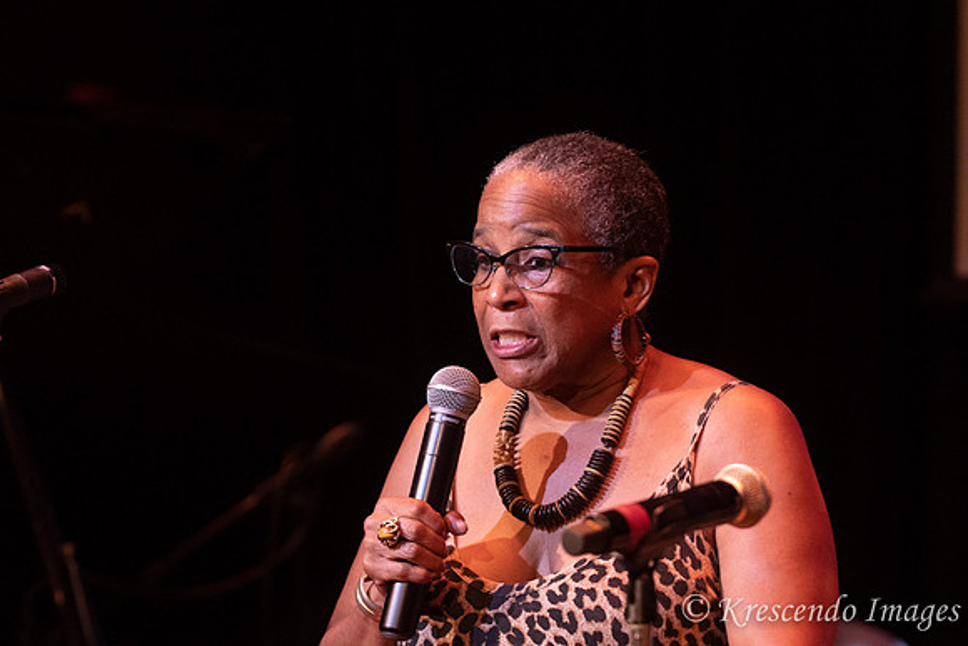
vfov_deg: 7.3
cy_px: 323
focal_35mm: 188
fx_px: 5043
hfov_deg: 11.0
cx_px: 484
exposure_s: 1/250
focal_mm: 125
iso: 3200
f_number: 4
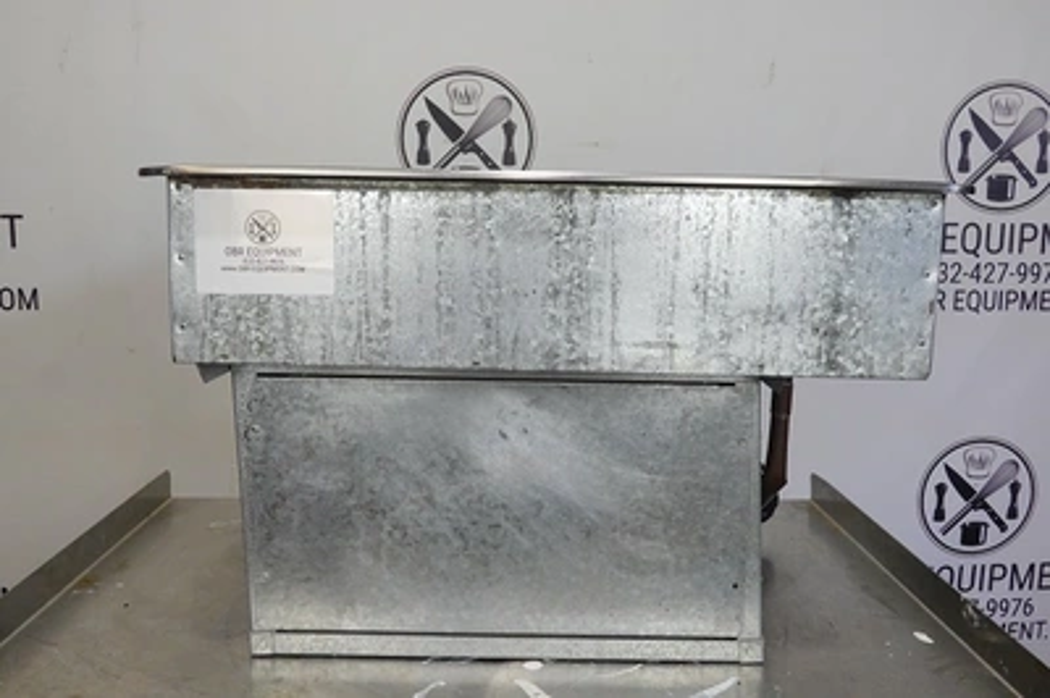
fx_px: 1020
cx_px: 525
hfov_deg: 54.5
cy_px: 349
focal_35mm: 35
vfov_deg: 37.8
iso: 800
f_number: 9
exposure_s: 1/40
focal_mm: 13.03
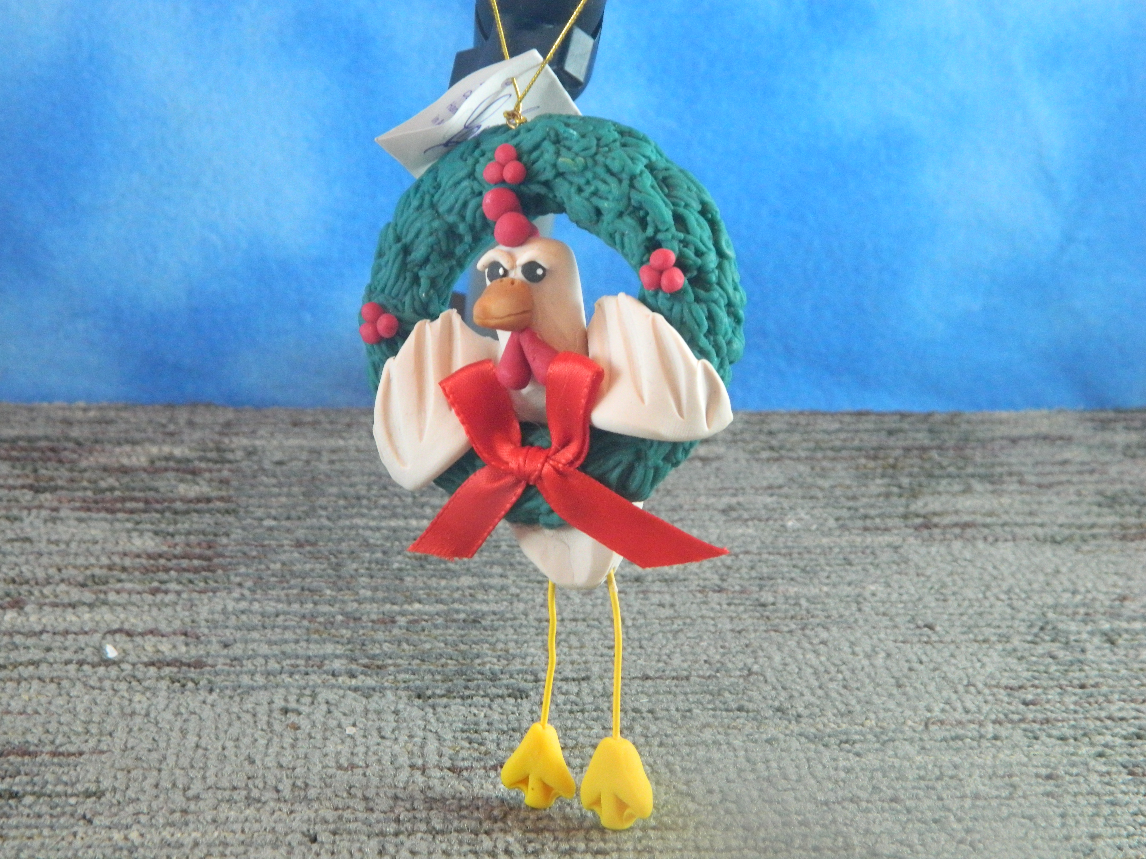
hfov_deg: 33.8
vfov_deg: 25.7
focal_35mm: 57
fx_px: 1887
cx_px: 573
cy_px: 430
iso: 400
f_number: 3.8
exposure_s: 1/15
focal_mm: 10.2
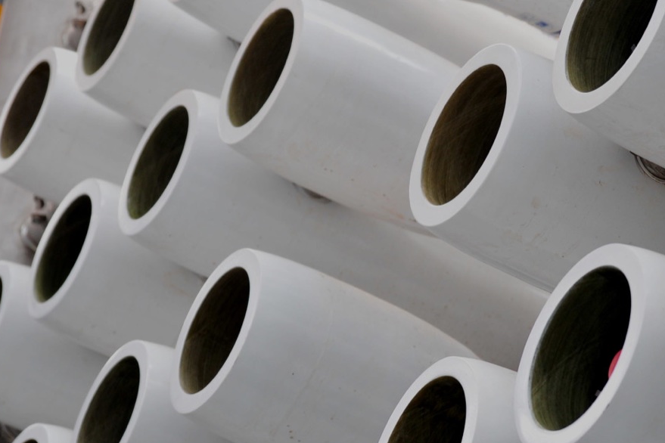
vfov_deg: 7.9
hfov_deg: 11.8
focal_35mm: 174
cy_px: 253
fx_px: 3214
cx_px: 405
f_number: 4
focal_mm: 85
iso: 640
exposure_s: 1/100
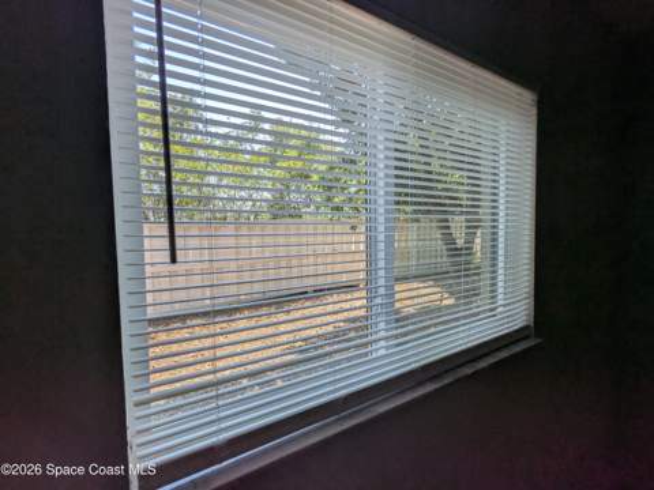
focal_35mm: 16
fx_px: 302
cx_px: 327
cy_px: 245
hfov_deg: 94.5
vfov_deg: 78.1
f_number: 2.2
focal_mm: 2.35
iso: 43
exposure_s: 1/367
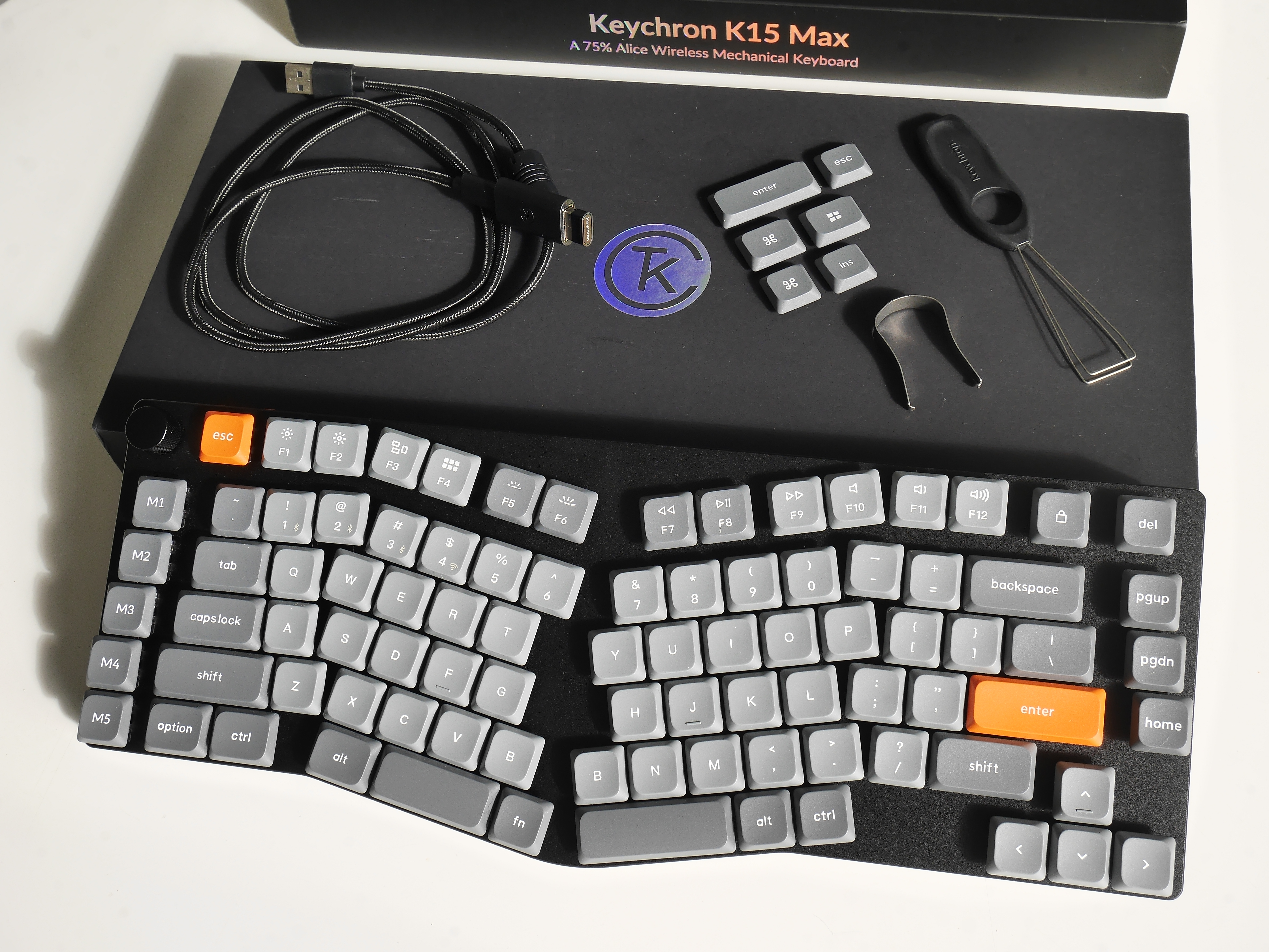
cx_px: 628
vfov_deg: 35.1
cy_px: 466
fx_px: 1503
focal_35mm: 41
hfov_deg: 45.8
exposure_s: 1/60
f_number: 8
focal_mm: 20
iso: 200
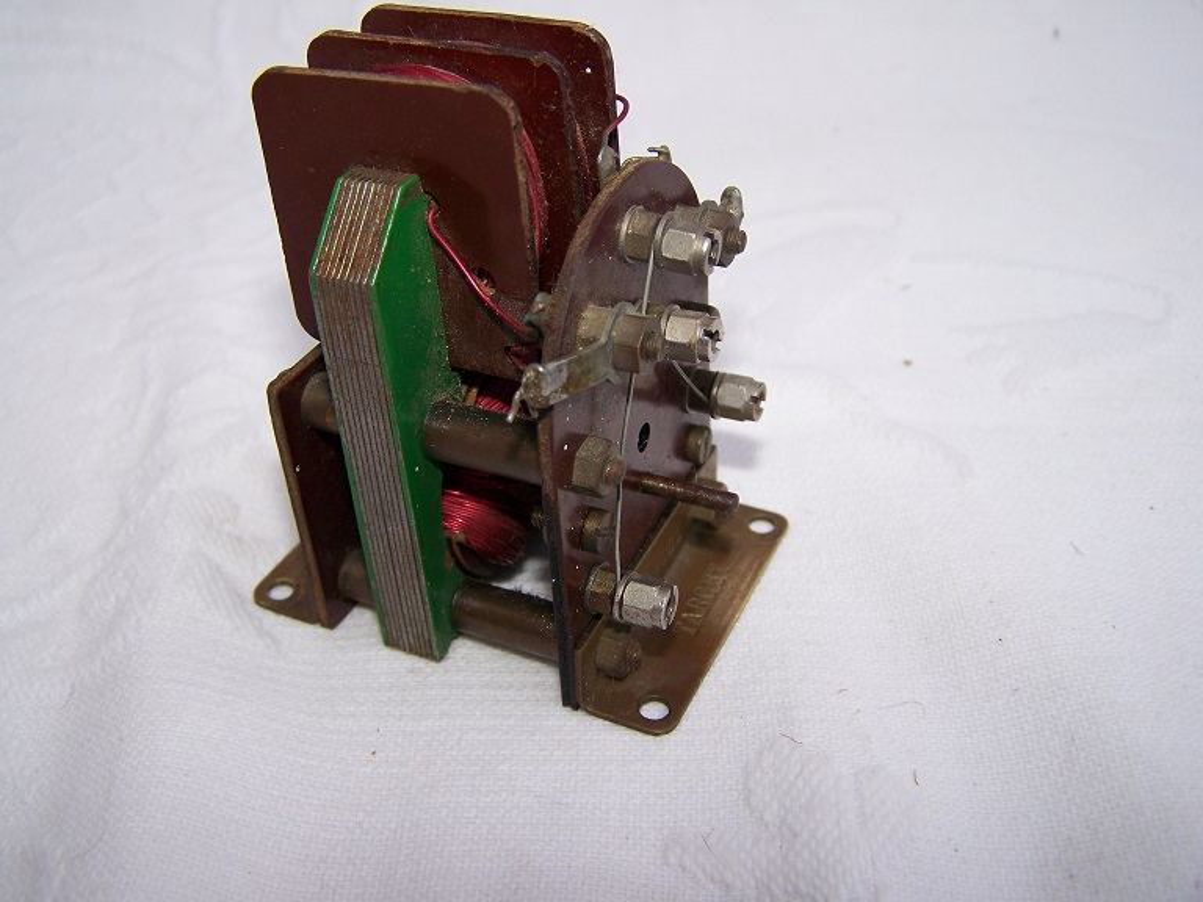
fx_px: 1321
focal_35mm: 38
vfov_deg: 37.7
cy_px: 451
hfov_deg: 49.0
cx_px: 602
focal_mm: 6.3
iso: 64
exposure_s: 1/160
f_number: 2.8
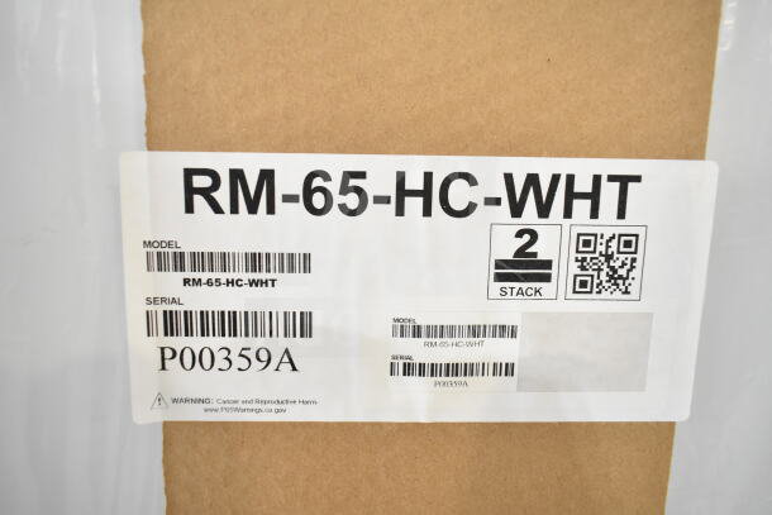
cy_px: 258
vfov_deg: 48.0
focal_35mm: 27
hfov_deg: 67.4
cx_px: 386
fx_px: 579
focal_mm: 18
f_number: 4.5
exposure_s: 1/80
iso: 1600
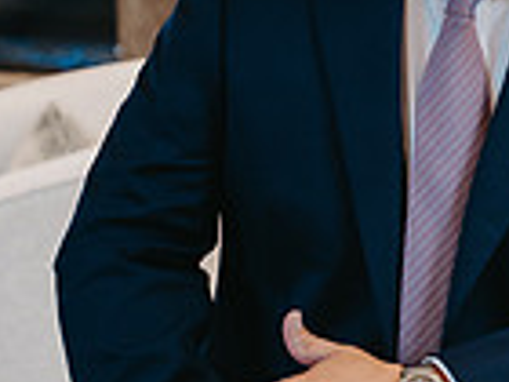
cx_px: 440
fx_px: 3191
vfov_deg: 6.8
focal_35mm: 217
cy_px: -11
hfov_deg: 9.1
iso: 1000
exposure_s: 1/100
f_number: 4.5
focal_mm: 70
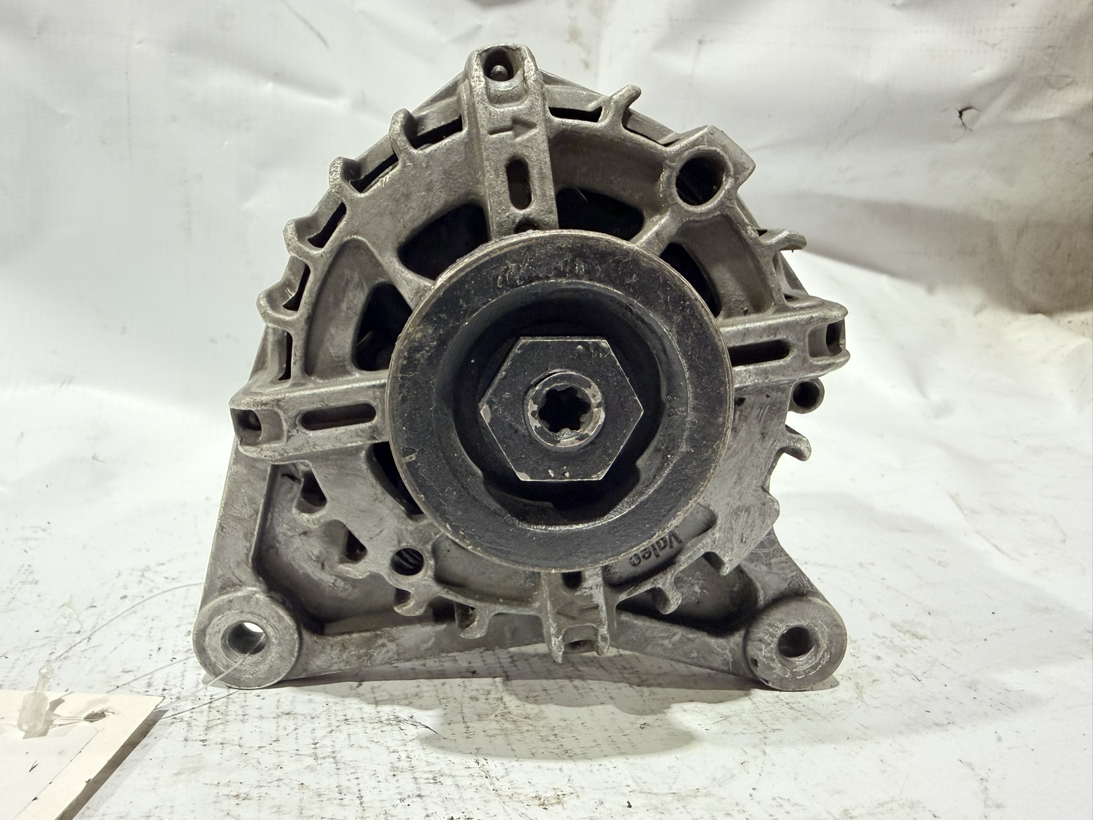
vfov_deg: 56.8
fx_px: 758
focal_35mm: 24
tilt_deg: -11.5
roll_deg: -1.7
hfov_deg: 71.6
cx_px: 546
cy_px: 410
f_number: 2.2
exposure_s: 1/60
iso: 500
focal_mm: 2.22
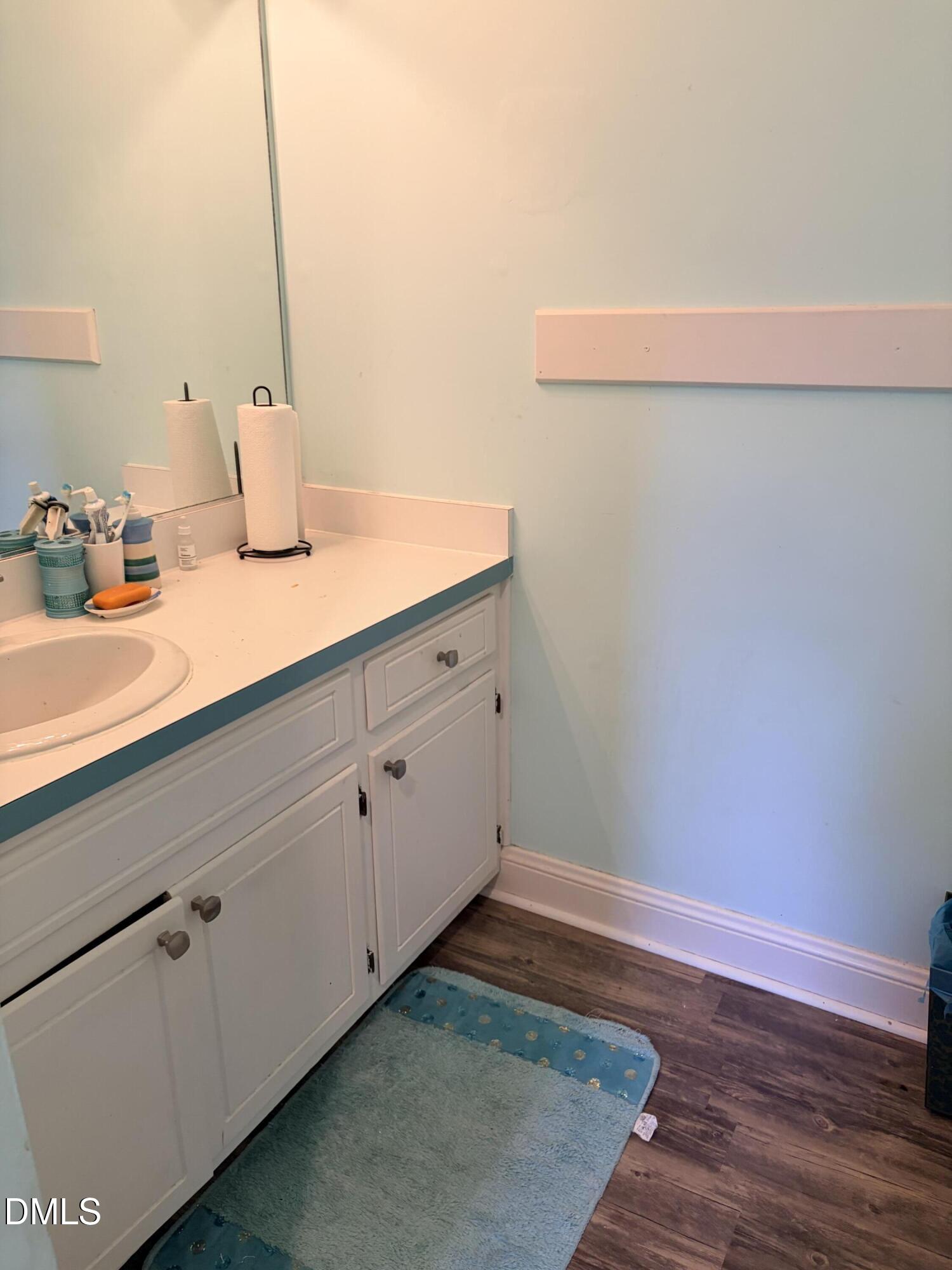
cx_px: 476
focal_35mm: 26
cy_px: 635
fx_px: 953
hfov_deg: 53.1
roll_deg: +2.5
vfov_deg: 67.3
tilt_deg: -14.2
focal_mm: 5.96
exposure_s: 1/60
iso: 200
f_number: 1.6
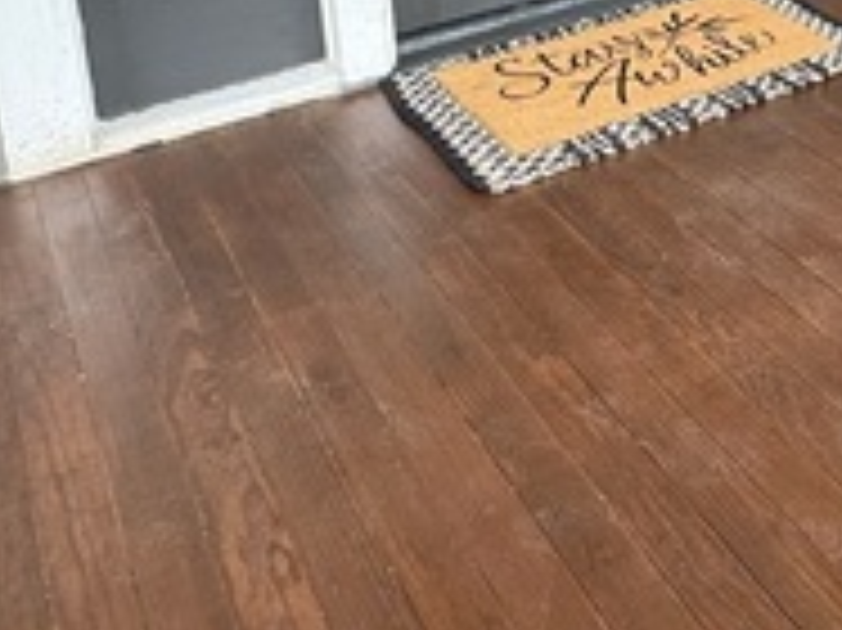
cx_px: 844
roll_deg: +1.8
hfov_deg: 34.7
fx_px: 1215
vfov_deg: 25.2
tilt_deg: -13.2
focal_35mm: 50
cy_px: -184
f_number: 2.2
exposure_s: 1/183
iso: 40
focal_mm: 2.22
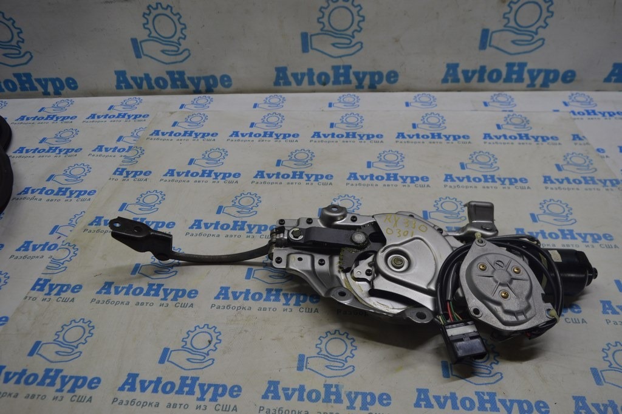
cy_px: 207
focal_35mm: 27
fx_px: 466
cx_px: 311
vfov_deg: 47.9
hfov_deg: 67.4
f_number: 5
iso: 400
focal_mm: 18
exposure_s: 1/100
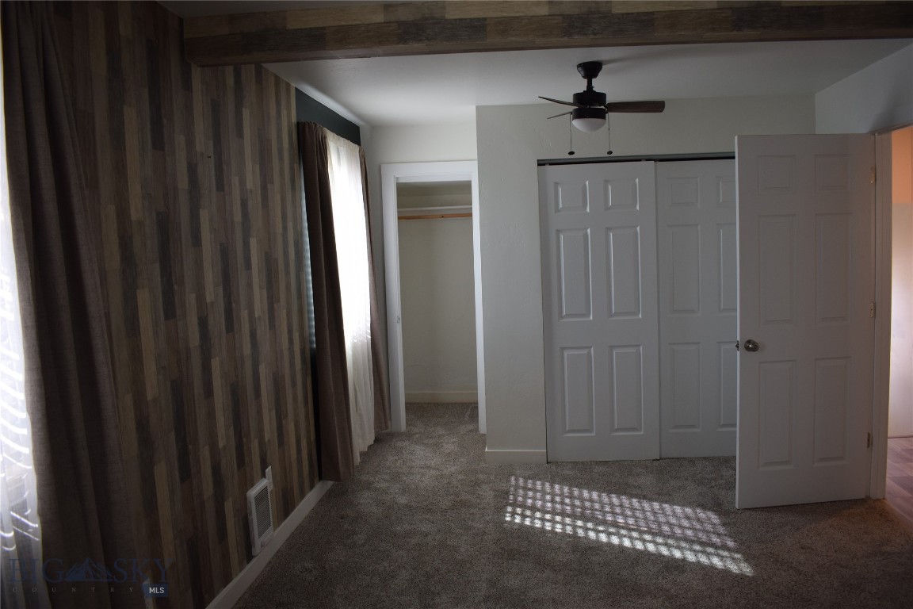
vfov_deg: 47.9
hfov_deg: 67.4
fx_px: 685
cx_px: 456
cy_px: 304
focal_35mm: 27
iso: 400
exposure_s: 1/80
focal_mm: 18
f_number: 4.5
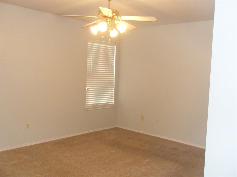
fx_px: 240
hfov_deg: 52.6
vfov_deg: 40.7
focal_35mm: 35
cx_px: 118
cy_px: 88
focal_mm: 6.3
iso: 320
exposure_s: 1/45
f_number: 3.5
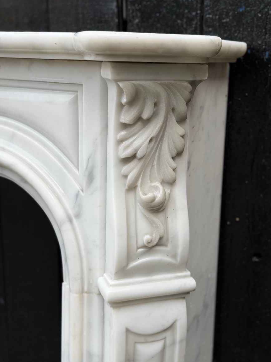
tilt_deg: -13.4
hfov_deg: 29.1
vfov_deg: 38.2
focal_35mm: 50
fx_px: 522
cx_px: 140
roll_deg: -0.6
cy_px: 180
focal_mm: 6.76
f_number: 1.78
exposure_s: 1/1543
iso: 64
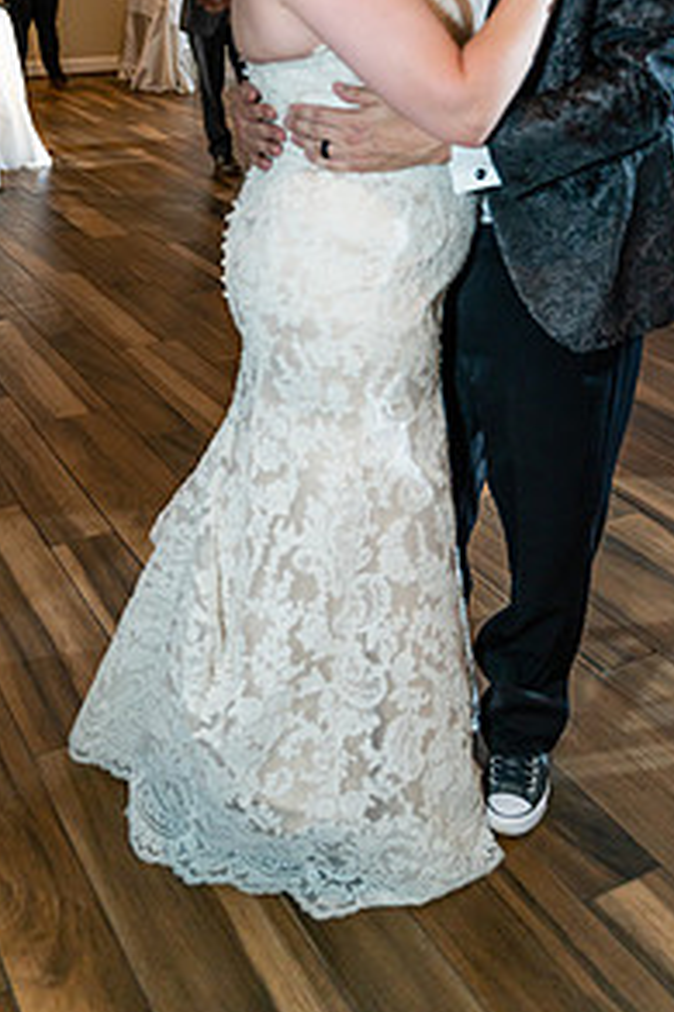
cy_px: 325
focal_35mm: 43
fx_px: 1209
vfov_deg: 44.7
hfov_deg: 31.2
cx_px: 325
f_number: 2.8
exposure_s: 1/160
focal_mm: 28
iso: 1250
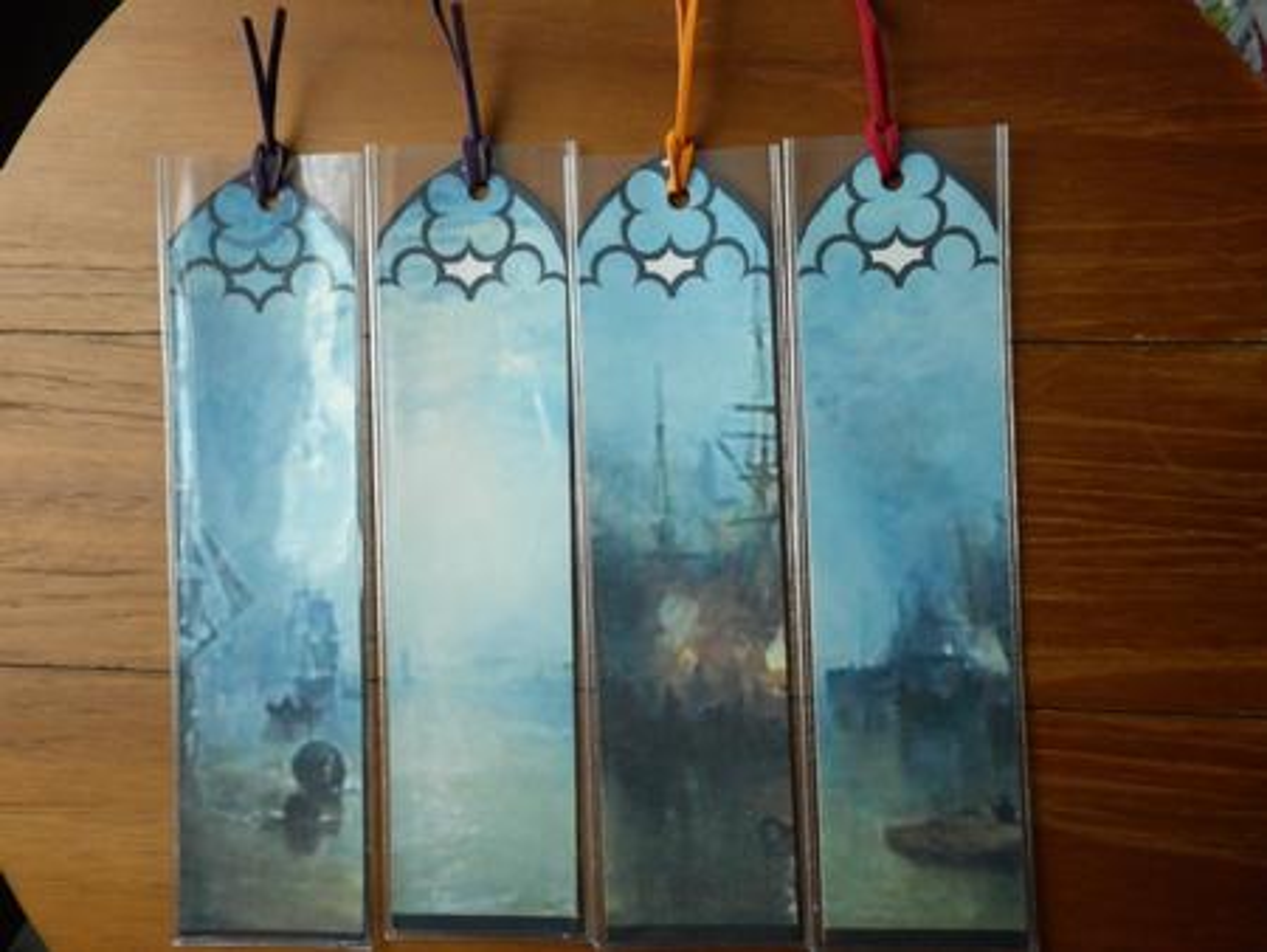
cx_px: 634
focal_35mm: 28
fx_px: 1025
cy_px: 476
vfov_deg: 49.8
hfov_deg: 63.4
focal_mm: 5
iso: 200
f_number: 2.8
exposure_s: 1/25
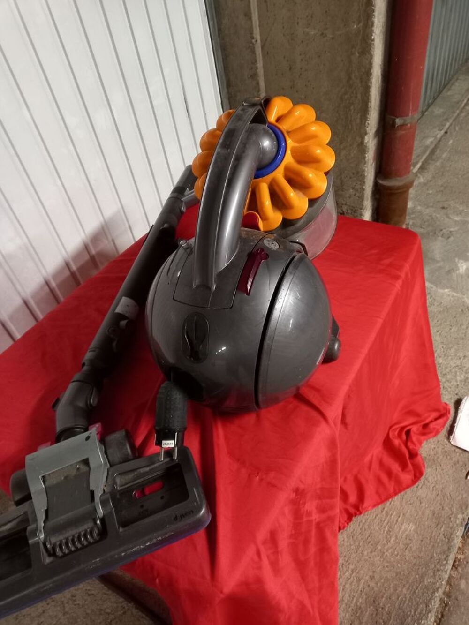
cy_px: 312
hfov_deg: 54.9
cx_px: 234
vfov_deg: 69.4
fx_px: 452
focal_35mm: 25
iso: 400
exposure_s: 1/20
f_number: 2
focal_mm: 4.6
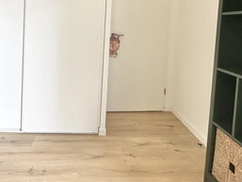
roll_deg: -3.2
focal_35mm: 29
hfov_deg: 61.3
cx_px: 102
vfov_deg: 45.8
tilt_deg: -3.0
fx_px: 203
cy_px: 37
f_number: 2.2
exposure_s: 1/99
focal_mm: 2.22
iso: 125
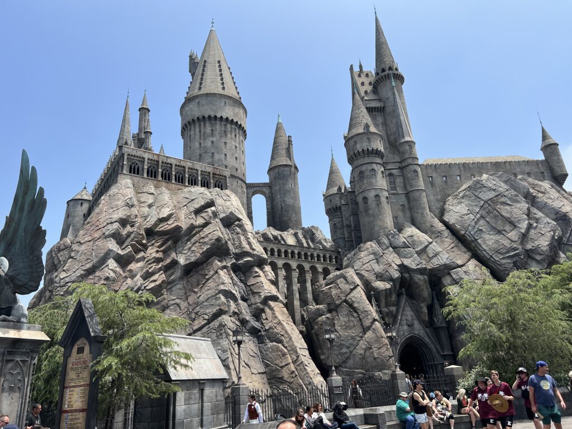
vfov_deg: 53.1
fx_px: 430
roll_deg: +3.7
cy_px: 214
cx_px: 286
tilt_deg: +24.4
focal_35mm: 26
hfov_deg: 67.3
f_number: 1.5
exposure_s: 1/4274
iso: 50
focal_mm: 5.7
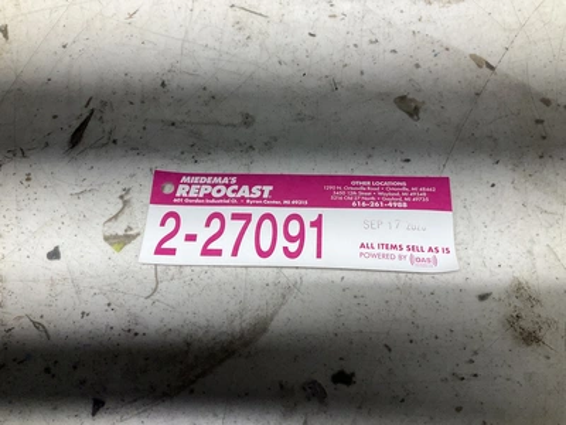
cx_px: 283
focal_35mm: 29
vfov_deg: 48.2
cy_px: 212
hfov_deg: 61.7
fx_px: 474
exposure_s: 1/120
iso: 25
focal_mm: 3
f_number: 1.8
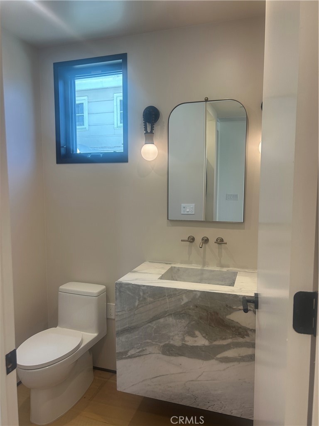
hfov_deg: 53.1
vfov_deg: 67.3
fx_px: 319
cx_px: 160
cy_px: 213
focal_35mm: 26
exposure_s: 1/161
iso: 64
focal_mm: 5.7
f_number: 1.5
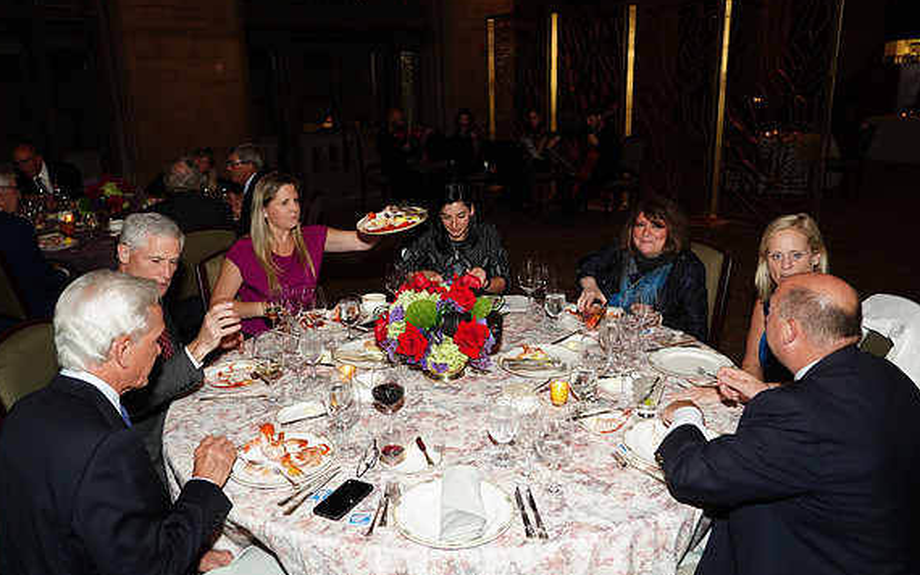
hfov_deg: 66.5
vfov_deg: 44.5
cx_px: 462
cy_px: 279
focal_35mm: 28
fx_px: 702
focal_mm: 27
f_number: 4
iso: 1000
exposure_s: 1/80
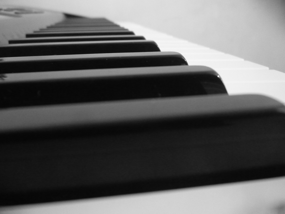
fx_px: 247
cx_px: 142
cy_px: 107
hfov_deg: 60.0
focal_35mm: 30
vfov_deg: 46.8
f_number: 3.3
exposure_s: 1/13
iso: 800
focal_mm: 5.2
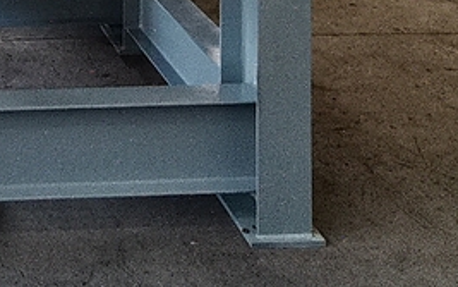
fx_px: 1011
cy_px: -297
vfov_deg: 13.6
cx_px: -46
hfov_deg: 23.9
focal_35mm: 81
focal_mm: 1.78
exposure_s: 1/50
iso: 200
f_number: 2.4
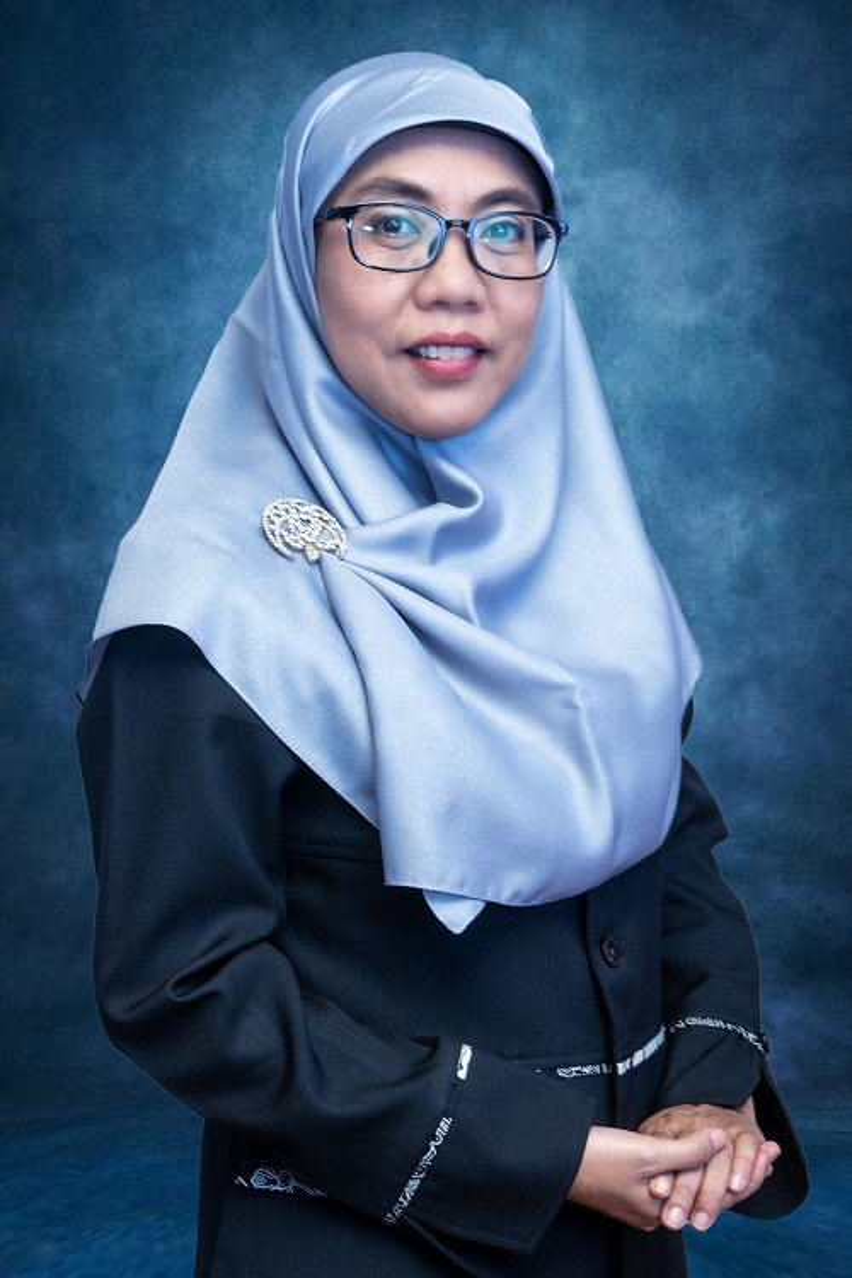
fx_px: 1651
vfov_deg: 42.3
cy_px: 639
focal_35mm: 46
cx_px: 426
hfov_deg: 28.9
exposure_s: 1/125
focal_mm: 31
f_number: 2.8
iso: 200
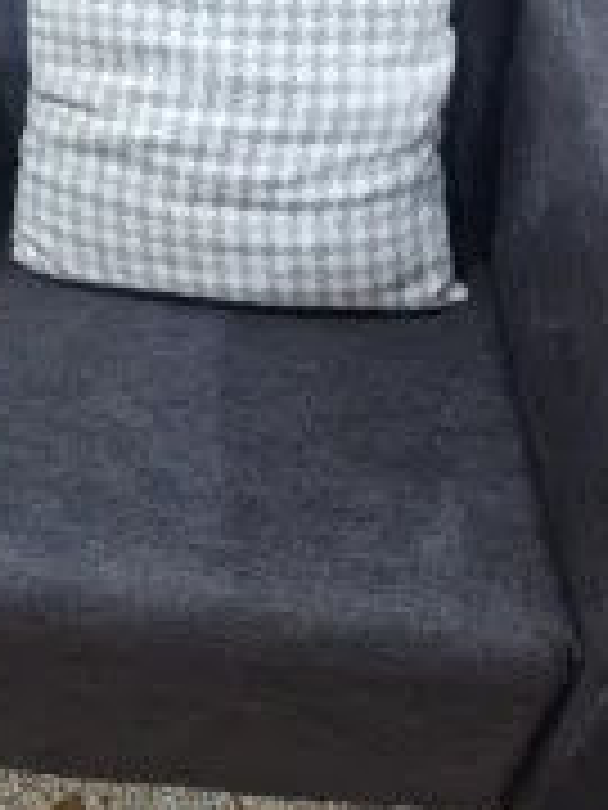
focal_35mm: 51
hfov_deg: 27.3
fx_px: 1194
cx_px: 36
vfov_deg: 36.4
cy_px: 180
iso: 640
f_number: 1.7
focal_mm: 6.3
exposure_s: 1/142
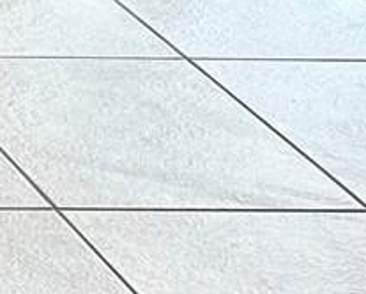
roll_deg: -1.1
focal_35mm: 181
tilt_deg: -12.4
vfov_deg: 7.8
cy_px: -484
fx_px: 1962
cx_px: -980
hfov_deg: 7.9
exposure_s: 1/120
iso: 64
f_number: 1.78
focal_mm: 6.86
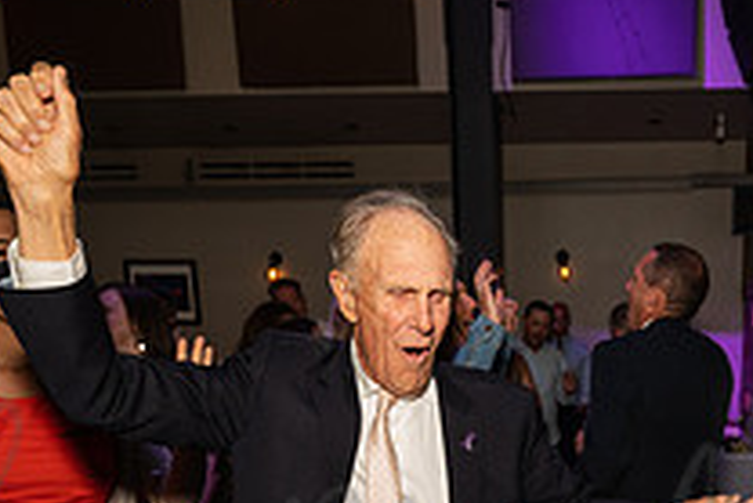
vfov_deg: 31.1
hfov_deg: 47.1
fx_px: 816
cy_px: 532
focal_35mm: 39
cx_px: 594
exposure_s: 1/80
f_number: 4
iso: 1600
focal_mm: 14
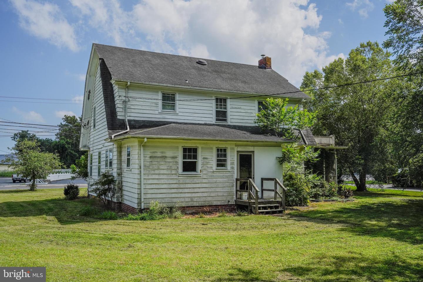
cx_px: 212
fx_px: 388
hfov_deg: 57.2
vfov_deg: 40.0
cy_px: 141
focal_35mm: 33
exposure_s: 1/1000
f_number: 10
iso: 400
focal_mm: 33
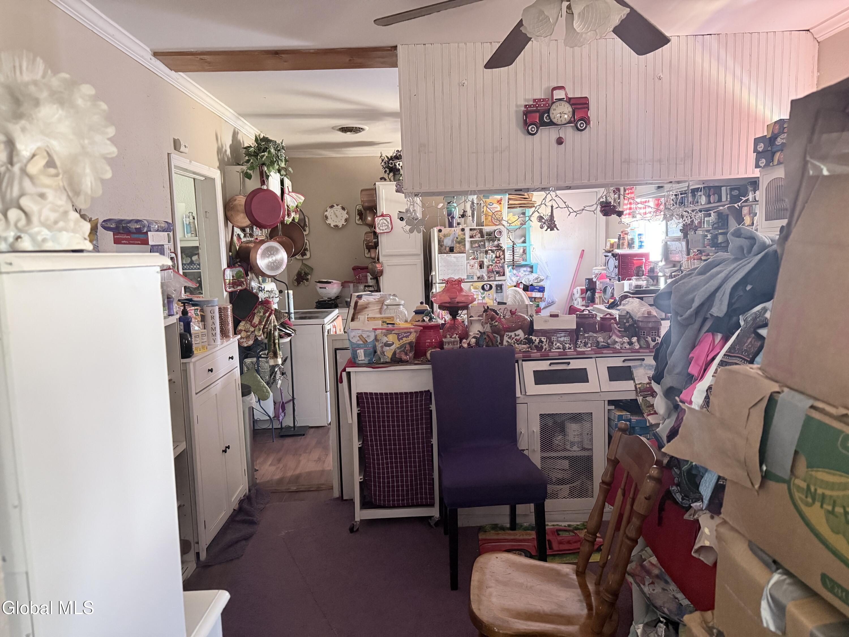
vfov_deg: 56.8
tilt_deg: -7.0
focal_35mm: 24
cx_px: 424
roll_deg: +1.5
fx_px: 589
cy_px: 318
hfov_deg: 71.6
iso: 1000
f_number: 1.78
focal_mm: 6.76
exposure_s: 1/40
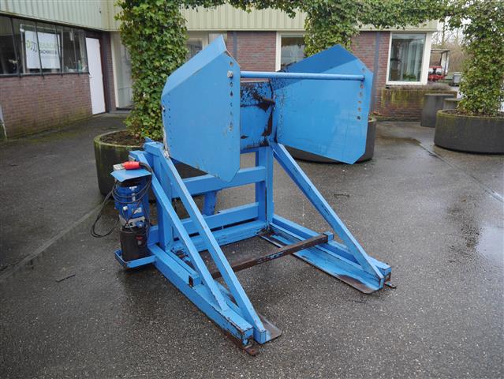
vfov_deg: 49.8
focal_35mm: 28
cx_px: 252
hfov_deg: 63.4
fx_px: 408
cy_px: 190
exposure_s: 1/80
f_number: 3.5
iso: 160
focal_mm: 14
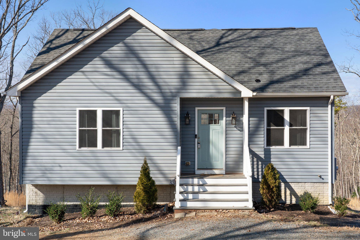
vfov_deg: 33.4
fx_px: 400
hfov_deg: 48.5
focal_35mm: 40
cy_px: 120
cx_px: 180
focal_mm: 40
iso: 320
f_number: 11
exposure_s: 1/320
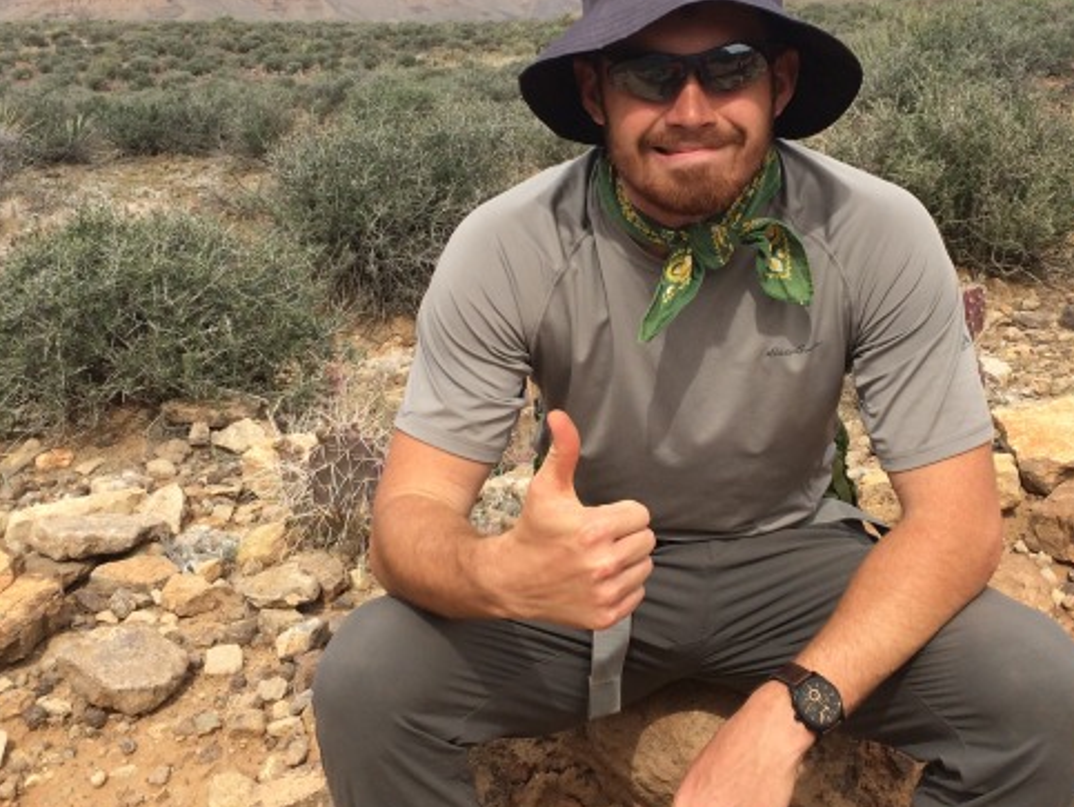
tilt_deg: -11.8
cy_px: 296
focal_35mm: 48
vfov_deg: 30.2
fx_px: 1490
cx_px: 609
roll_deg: +0.0
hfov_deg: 39.6
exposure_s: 1/2160
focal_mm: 4.15
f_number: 2.2
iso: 32
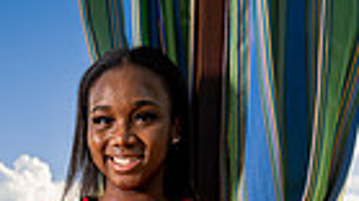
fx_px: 999
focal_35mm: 105
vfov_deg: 9.6
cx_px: 101
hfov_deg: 20.3
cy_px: 549
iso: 100
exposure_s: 1/250
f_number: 5.6
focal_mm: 31
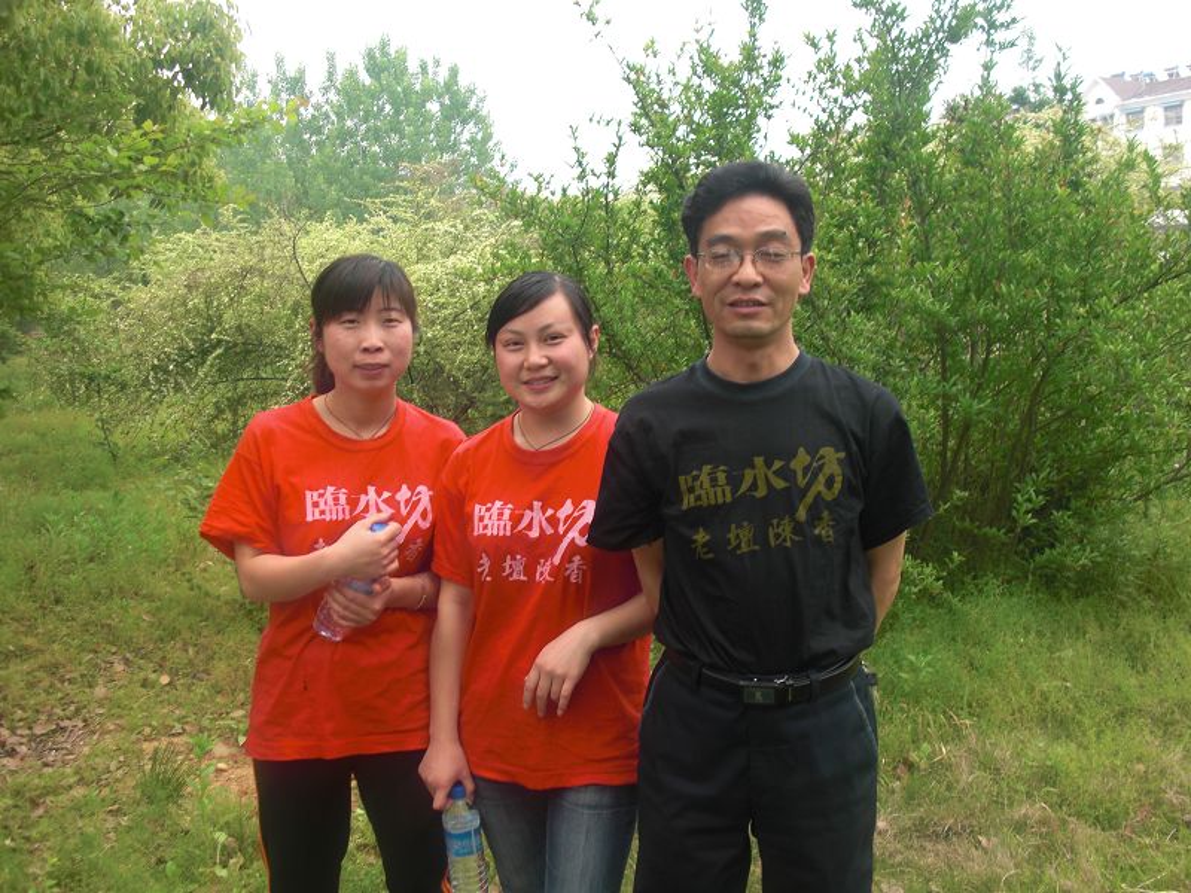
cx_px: 596
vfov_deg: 39.7
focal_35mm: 36
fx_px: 1239
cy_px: 446
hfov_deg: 51.4
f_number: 2.8
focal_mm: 6.3
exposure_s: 1/160
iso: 50
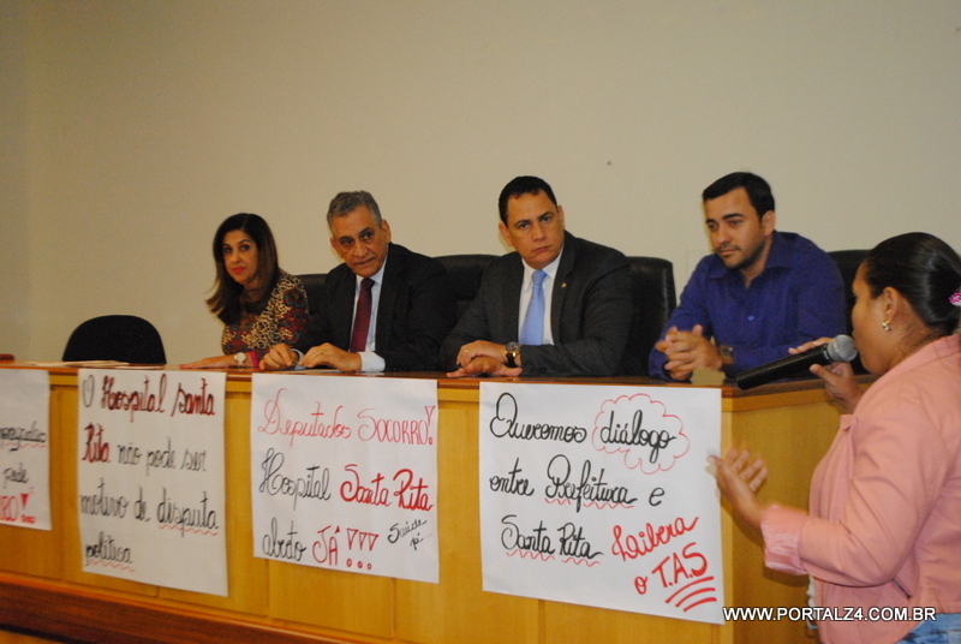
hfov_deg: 36.8
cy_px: 322
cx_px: 480
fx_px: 1444
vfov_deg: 25.1
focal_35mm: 54
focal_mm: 36
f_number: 5
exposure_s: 1/30
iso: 1600
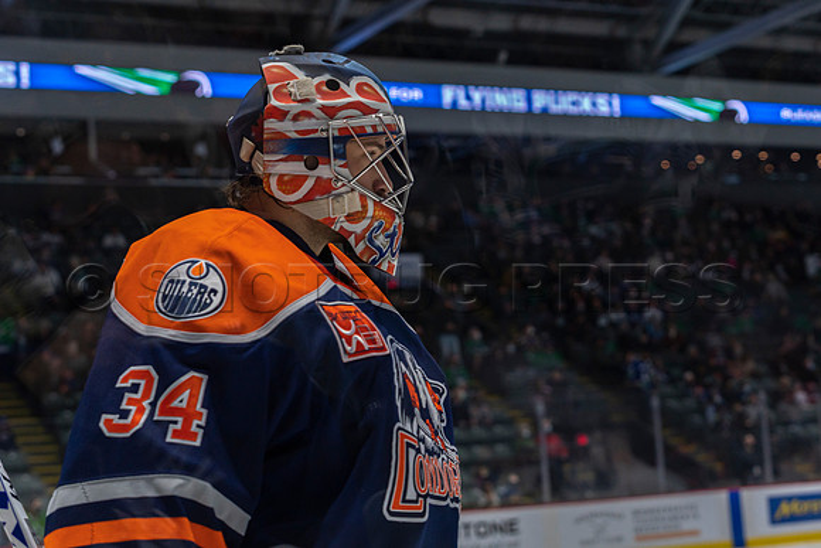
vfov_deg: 19.5
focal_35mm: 70
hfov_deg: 28.8
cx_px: 410
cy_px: 274
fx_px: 1597
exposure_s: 1/640
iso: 1600
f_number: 5
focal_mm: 70
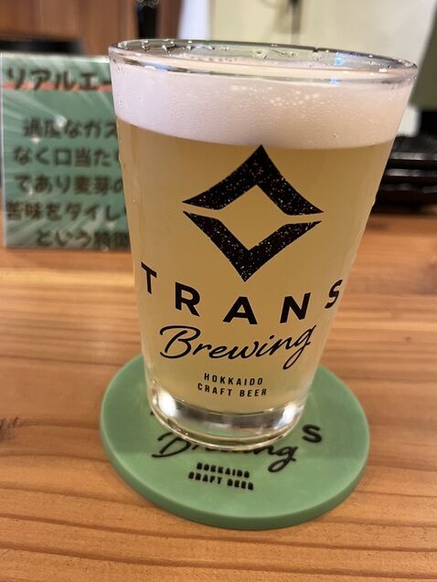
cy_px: 280
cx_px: 187
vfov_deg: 58.3
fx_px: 522
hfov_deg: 45.3
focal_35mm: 31
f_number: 1.6
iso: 160
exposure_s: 1/50
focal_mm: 5.1
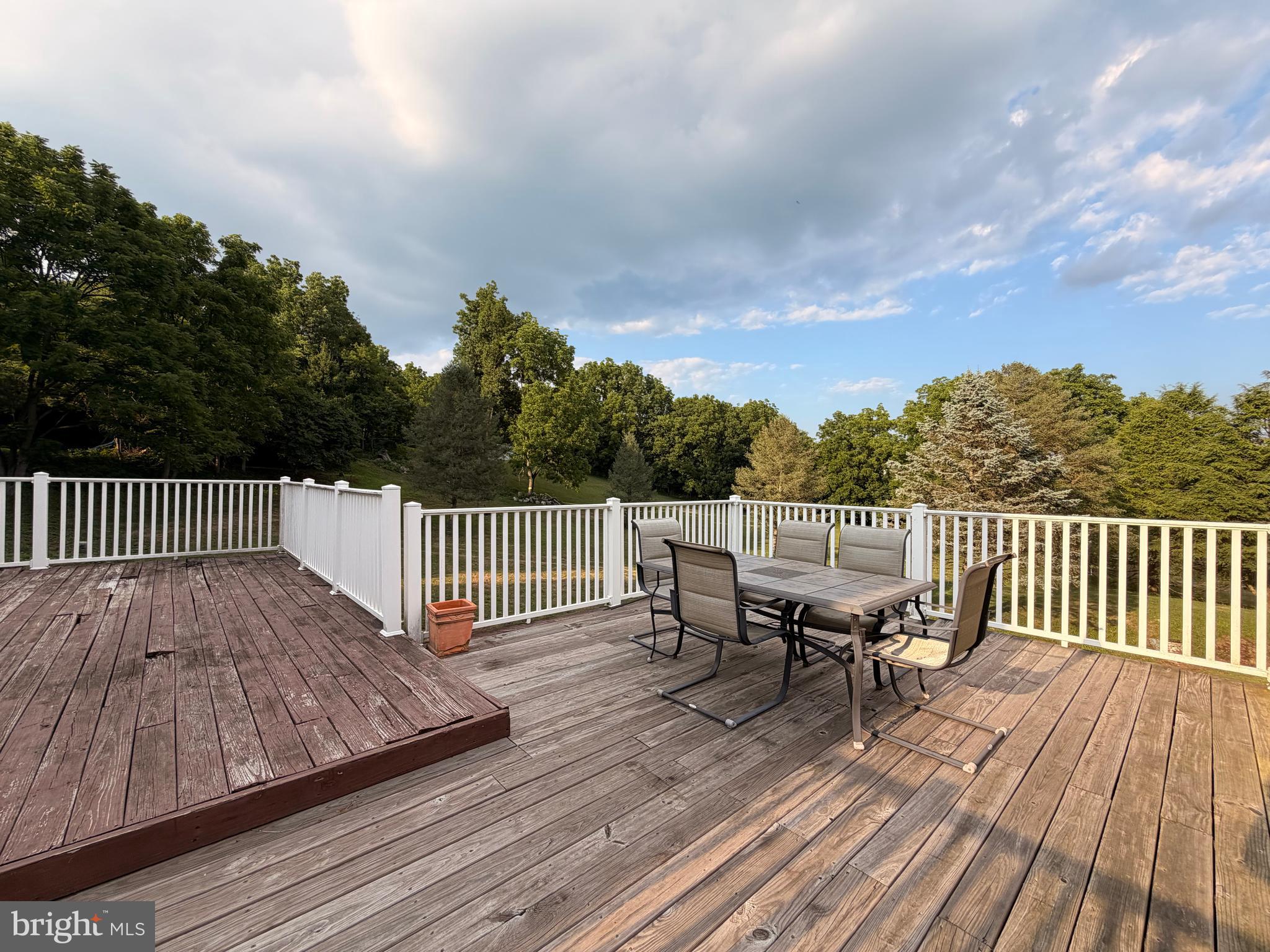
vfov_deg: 85.7
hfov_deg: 102.1
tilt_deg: +0.3
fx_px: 514
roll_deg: +0.5
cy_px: 476
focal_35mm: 14
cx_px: 635
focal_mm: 2.22
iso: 40
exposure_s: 1/717
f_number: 2.2
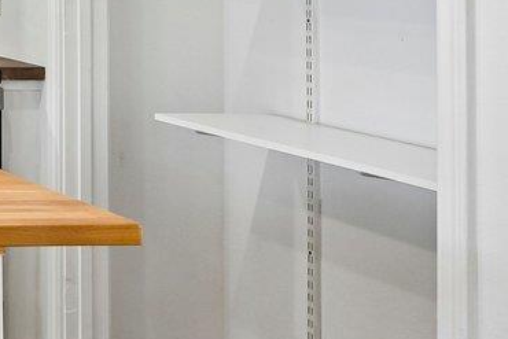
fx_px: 1172
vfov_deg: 15.9
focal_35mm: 83
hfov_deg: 17.4
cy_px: -65
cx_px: -513
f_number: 6.7
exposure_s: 1/15
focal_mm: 15
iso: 200
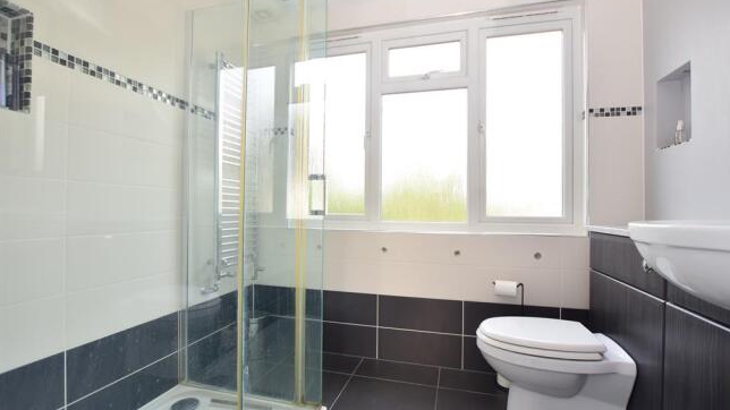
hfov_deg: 99.4
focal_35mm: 16
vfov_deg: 67.1
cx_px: 367
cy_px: 204
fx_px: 310
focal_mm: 10
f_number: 5.6
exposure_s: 1/200
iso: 500
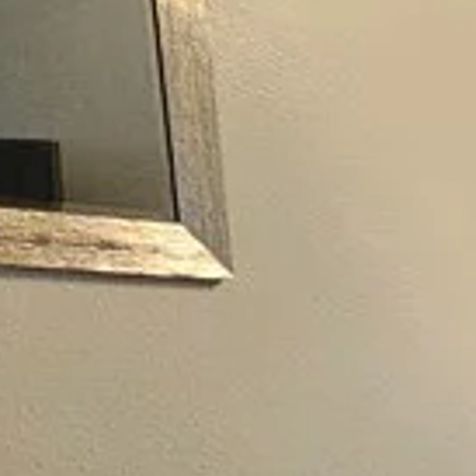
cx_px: 1365
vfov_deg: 18.7
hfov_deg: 12.0
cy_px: 625
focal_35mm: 86
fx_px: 1338
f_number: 2.2
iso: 400
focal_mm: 2.2
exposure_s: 1/30
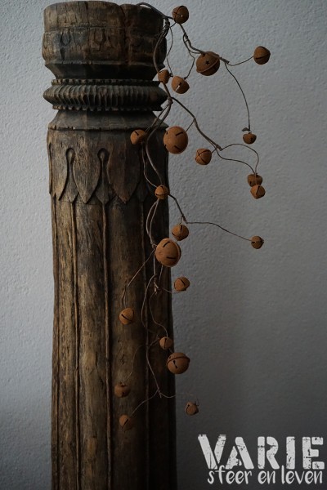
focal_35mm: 38
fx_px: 518
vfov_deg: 50.7
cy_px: 245
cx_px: 164
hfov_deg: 35.1
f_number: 4
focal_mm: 38
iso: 6400
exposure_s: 1/60
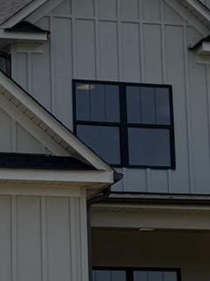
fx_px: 1213
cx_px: 57
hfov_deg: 9.9
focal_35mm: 150
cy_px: 151
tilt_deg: +13.5
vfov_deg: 13.2
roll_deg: -0.2
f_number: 1.78
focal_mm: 6.76
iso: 80
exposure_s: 1/14286
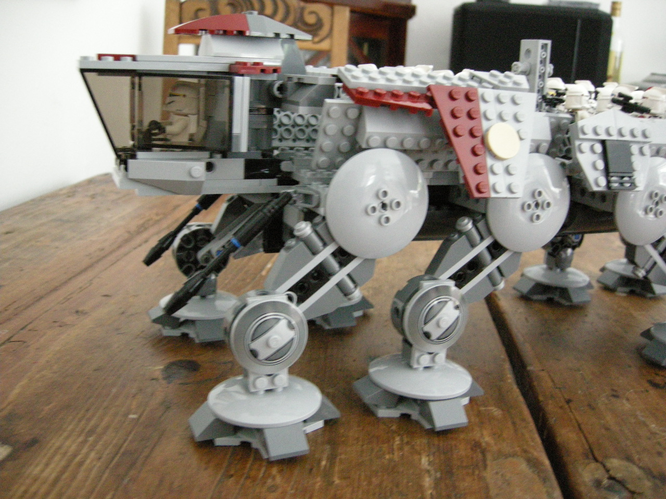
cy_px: 250
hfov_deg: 51.4
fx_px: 693
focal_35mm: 36
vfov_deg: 39.7
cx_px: 333
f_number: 2.7
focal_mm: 7.5
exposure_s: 1/30
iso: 701
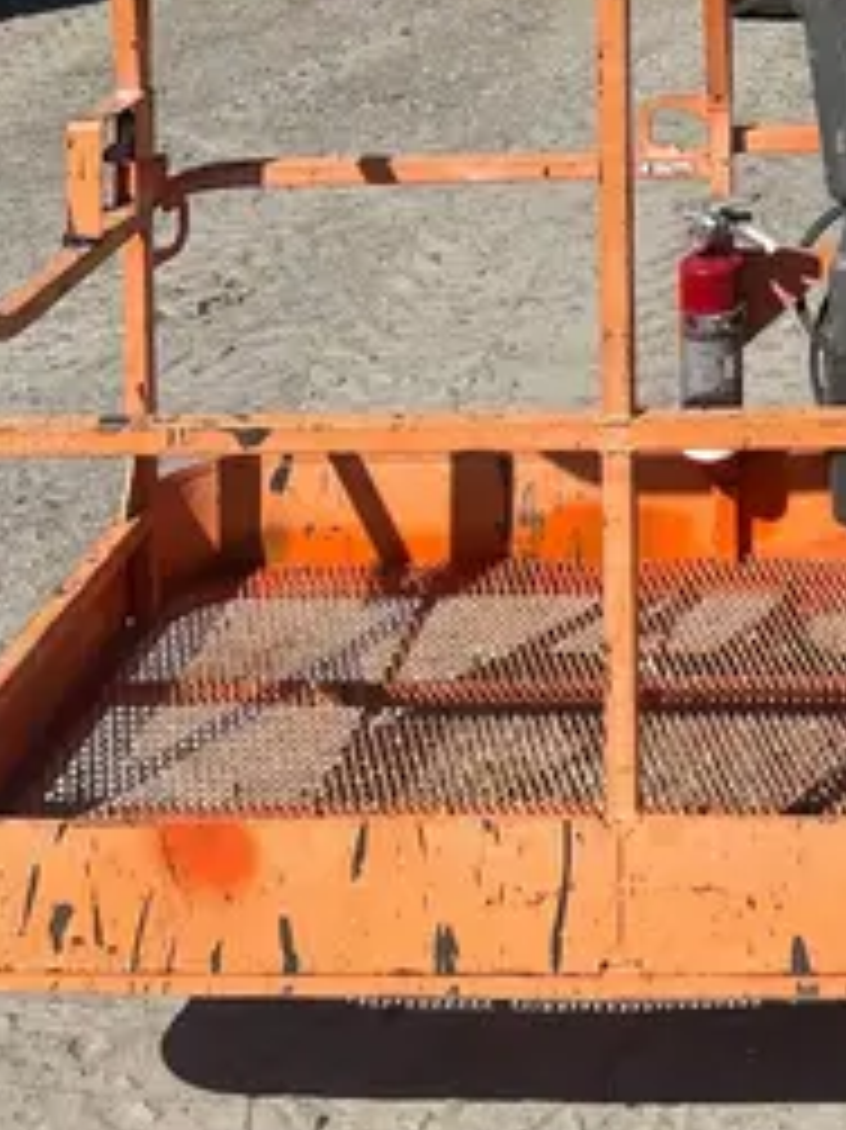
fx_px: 2479
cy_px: -511
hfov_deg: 18.4
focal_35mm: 76
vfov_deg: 21.9
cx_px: 1012
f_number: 1.6
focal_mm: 4.2
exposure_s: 1/4464
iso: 32
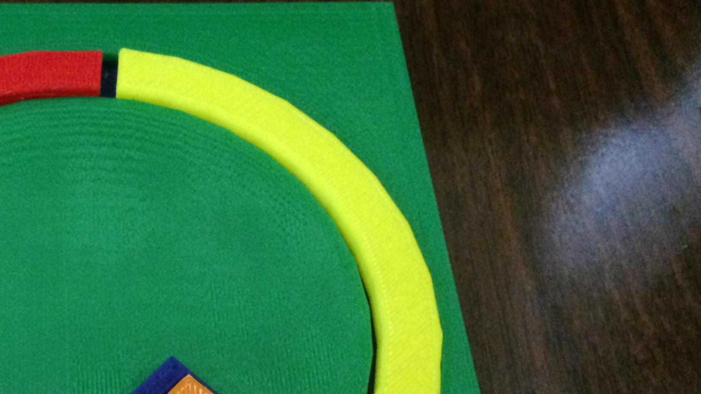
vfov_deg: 18.9
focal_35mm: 63
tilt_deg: -60.4
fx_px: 1171
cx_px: 17
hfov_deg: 31.1
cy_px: 319
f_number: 2.2
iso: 500
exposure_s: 1/15
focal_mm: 4.15
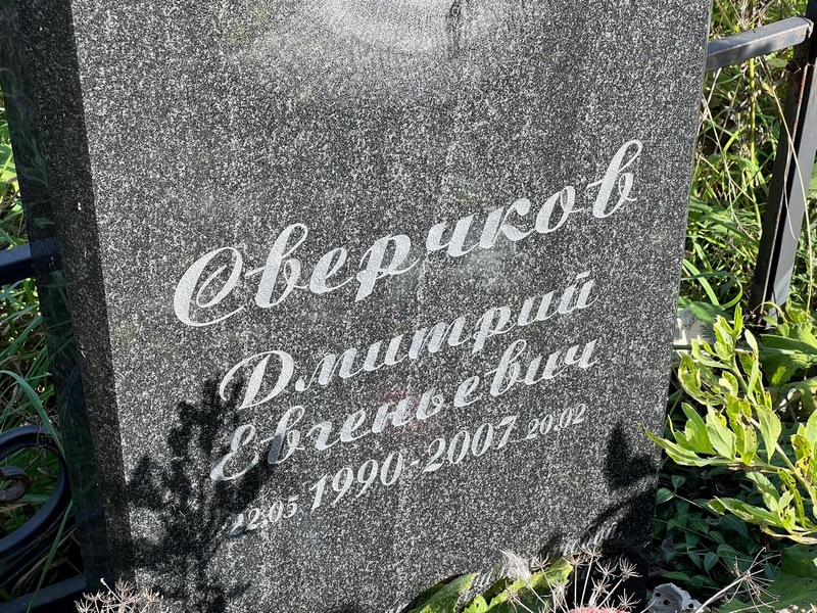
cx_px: 408
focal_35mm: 77
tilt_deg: -31.5
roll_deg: +0.0
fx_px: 1817
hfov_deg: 25.3
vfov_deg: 19.1
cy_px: 306
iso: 32
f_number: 2.8
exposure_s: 1/148
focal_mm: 9
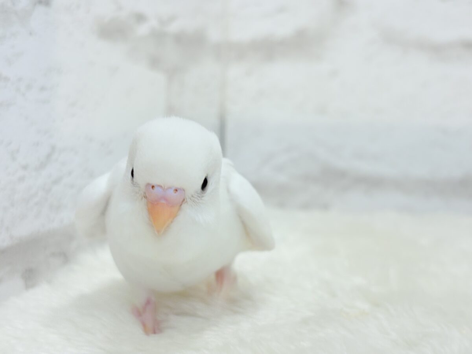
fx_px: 709
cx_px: 236
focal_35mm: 52
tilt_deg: -5.4
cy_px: 177
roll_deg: -0.4
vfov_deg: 28.0
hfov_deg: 36.8
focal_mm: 5.96
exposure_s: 1/100
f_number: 1.6
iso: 50
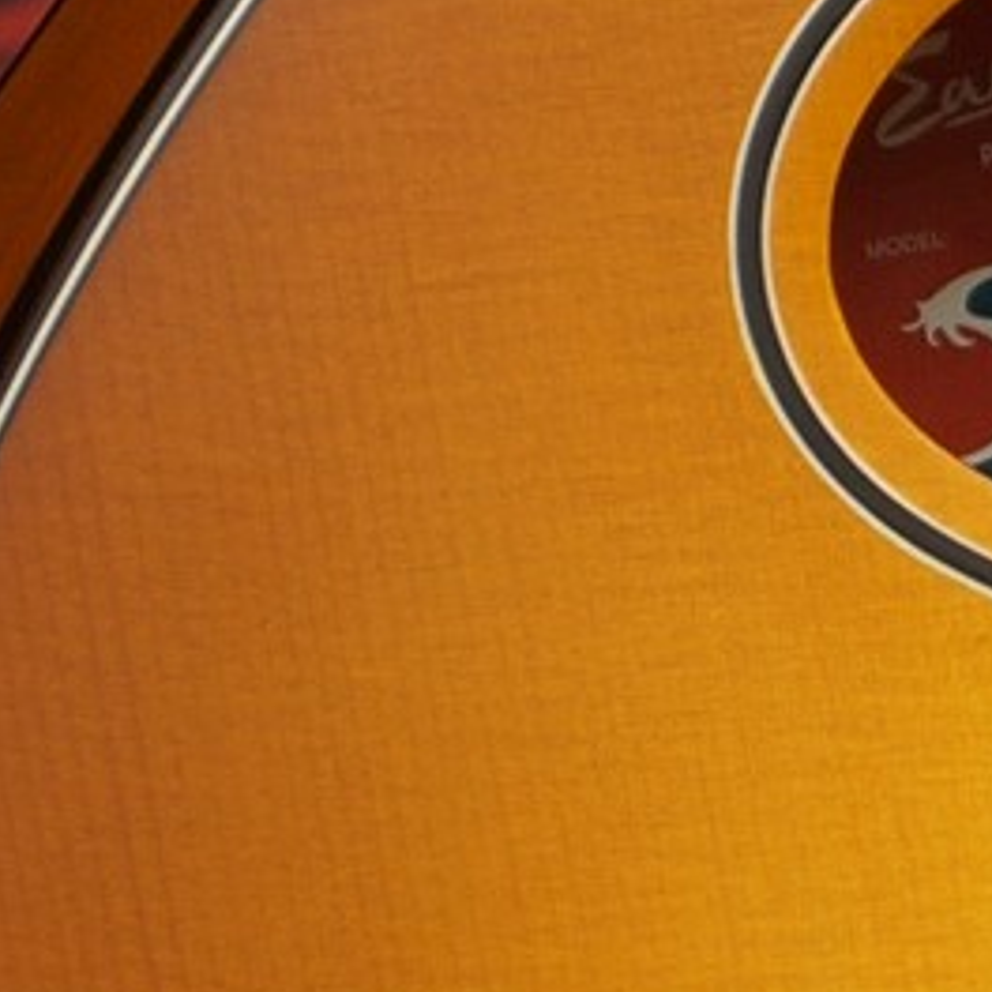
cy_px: -609
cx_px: 706
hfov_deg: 3.8
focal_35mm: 462
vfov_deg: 3.8
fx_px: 14992
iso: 100
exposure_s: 1/10
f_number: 5.6
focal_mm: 35
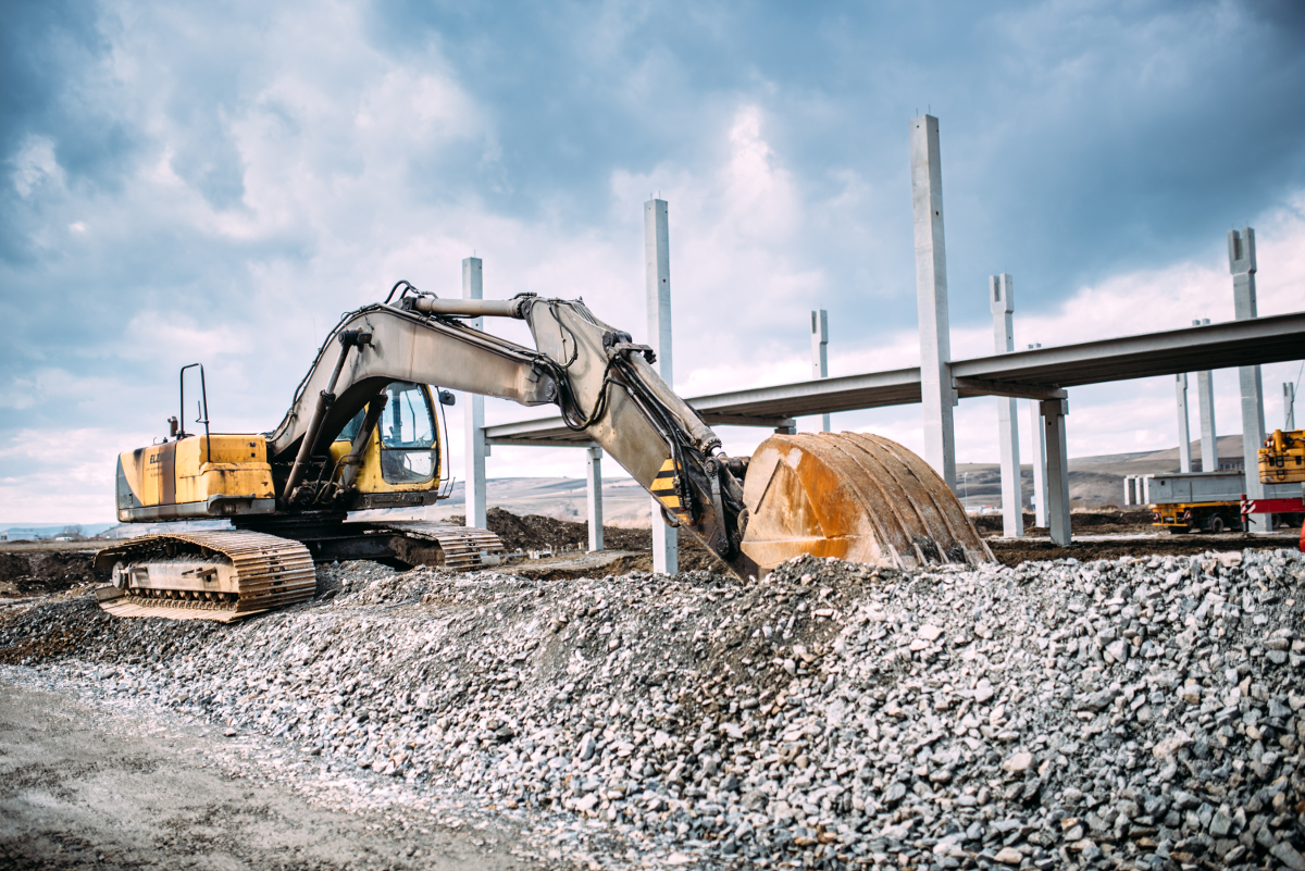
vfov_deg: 37.9
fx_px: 1269
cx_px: 652
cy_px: 436
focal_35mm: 35
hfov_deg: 54.4
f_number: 1.4
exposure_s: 1/3200
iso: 100
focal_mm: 35
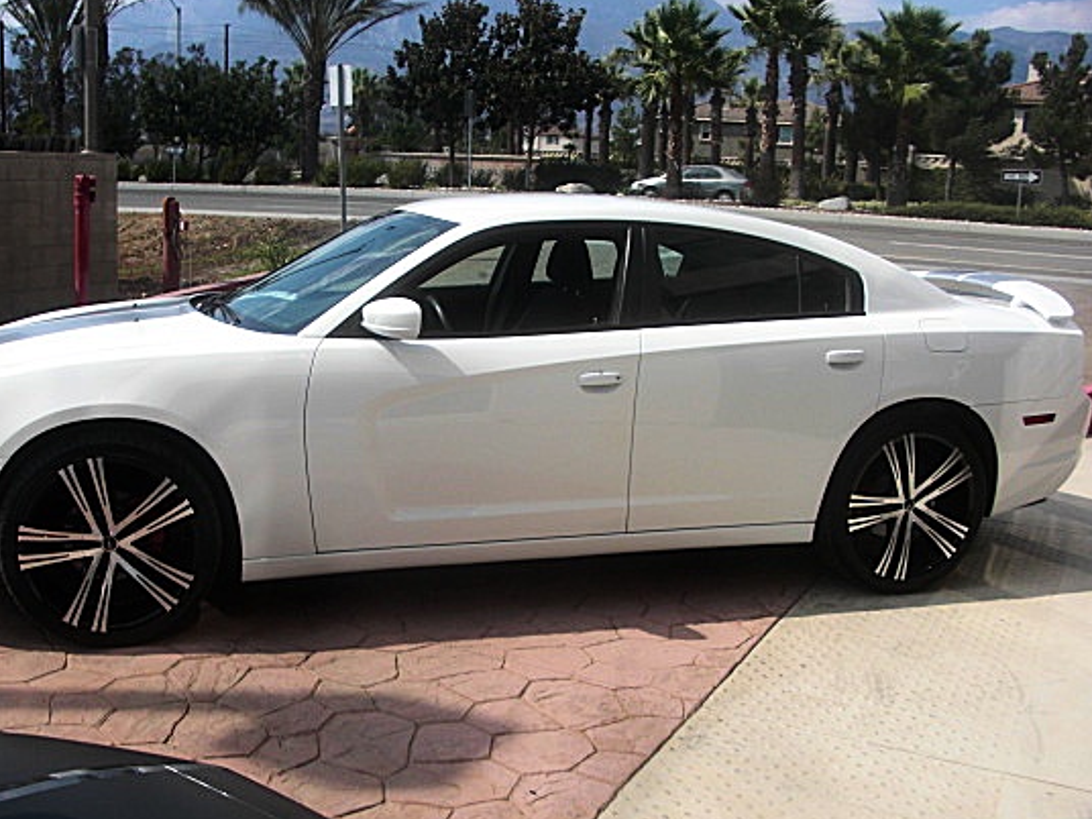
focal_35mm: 43
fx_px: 1356
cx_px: 473
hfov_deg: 43.8
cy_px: 475
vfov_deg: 33.5
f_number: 7.9
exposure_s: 1/160
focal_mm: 6.3
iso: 50
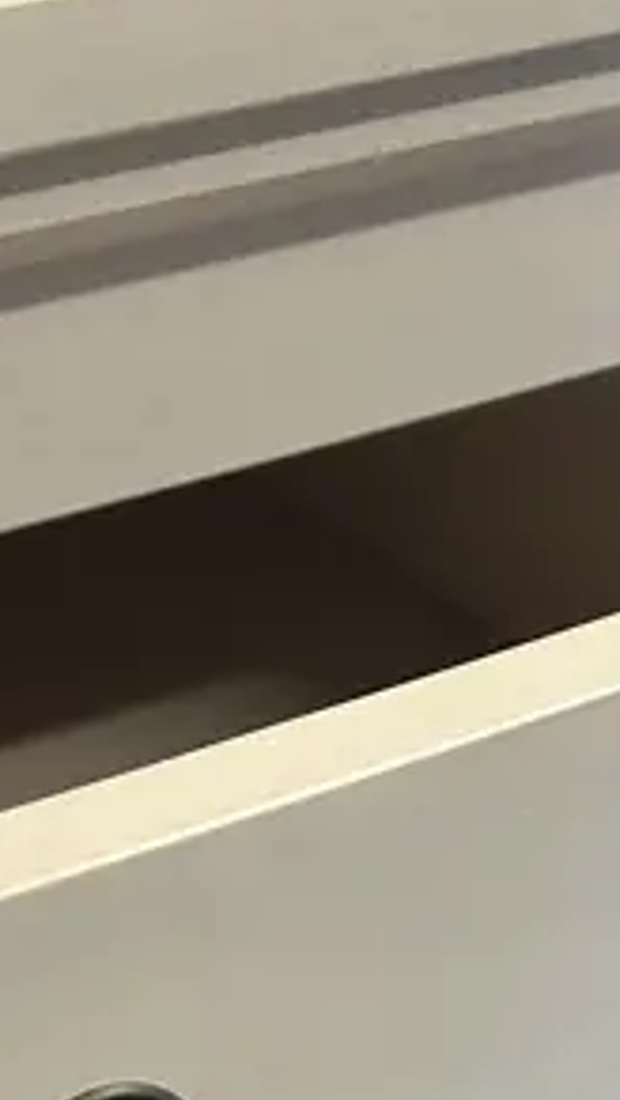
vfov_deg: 21.6
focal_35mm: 92
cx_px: 563
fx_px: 2685
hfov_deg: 13.1
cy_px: 1304
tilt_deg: -38.8
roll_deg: -0.4
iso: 200
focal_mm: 6.86
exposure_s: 1/100
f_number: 1.78
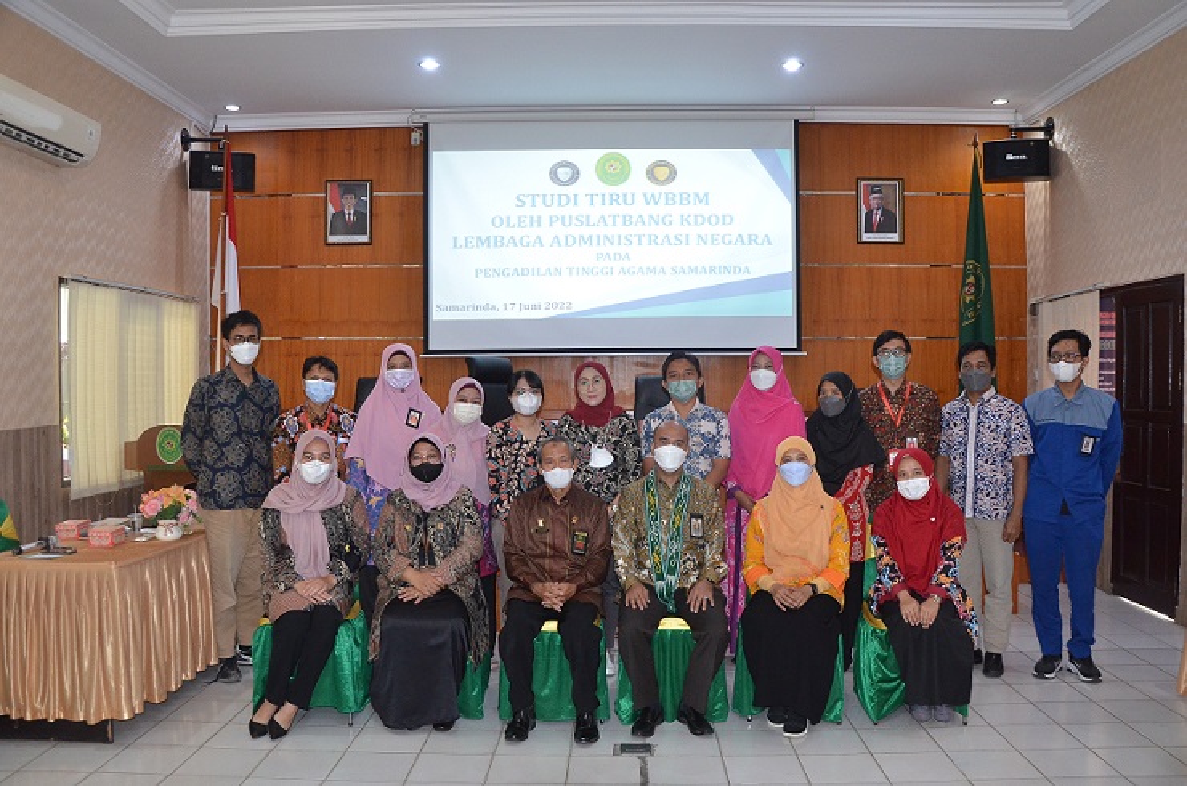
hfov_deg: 33.5
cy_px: 393
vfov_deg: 22.5
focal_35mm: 60
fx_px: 1974
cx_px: 594
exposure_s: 1/60
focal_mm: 40
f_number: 7.1
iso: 1600
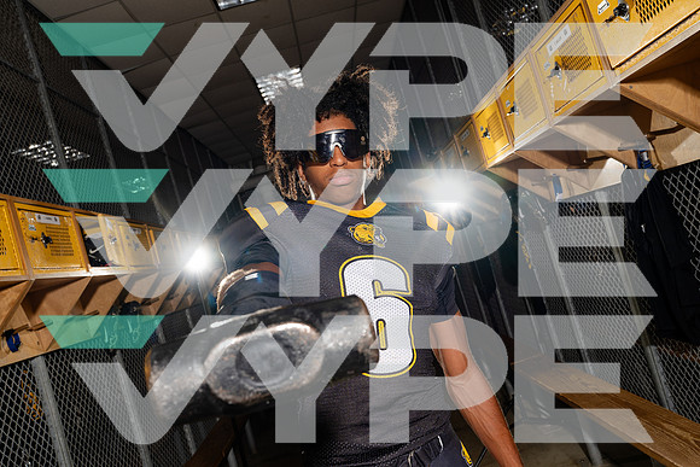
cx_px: 350
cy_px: 234
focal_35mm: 30
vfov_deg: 43.6
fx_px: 583
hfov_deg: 61.9
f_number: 8
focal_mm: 30
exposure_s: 1/250
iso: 100
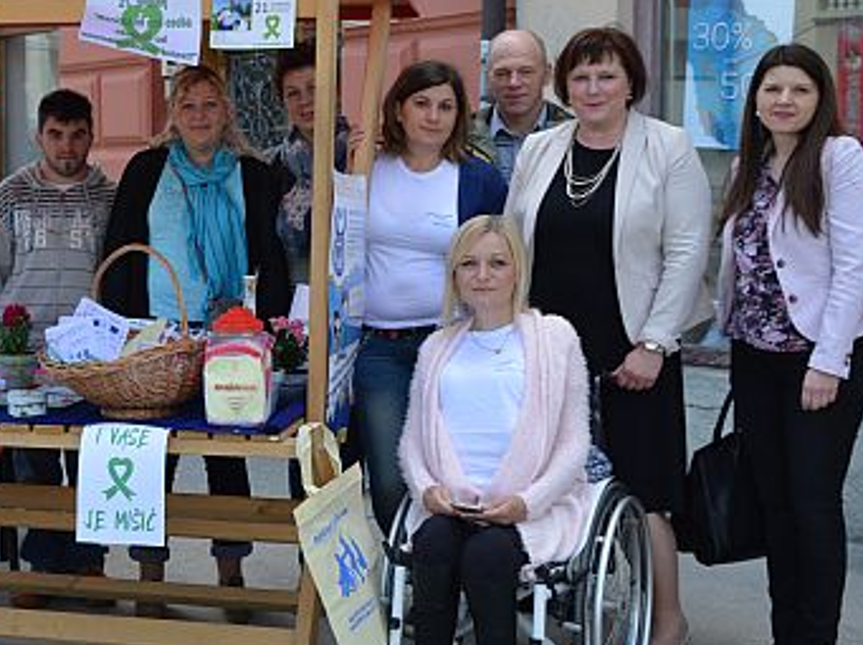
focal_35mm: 65
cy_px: 286
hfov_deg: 29.4
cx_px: 225
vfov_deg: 22.5
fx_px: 1619
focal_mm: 26
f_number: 6.3
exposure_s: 1/160
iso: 200
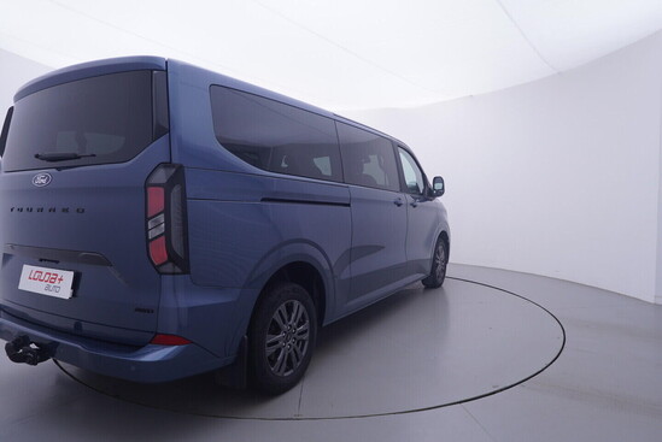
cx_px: 331
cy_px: 221
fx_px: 414
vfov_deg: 56.2
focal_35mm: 22
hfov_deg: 77.3
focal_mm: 15
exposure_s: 1/80
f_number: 5
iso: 200
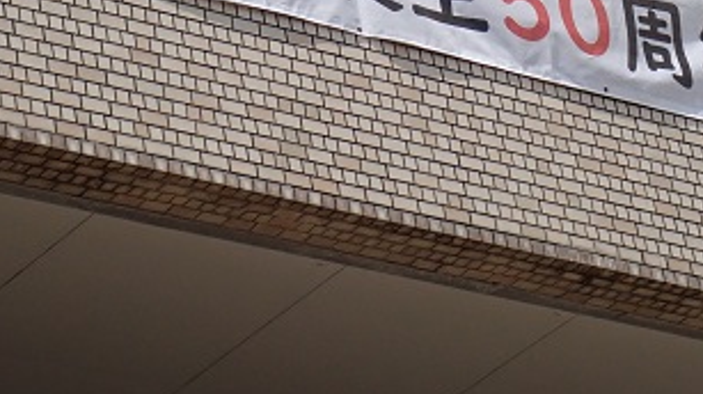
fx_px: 3706
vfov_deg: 6.1
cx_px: 325
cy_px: -32
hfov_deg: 10.8
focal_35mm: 199
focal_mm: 18
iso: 250
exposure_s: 1/100
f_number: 18
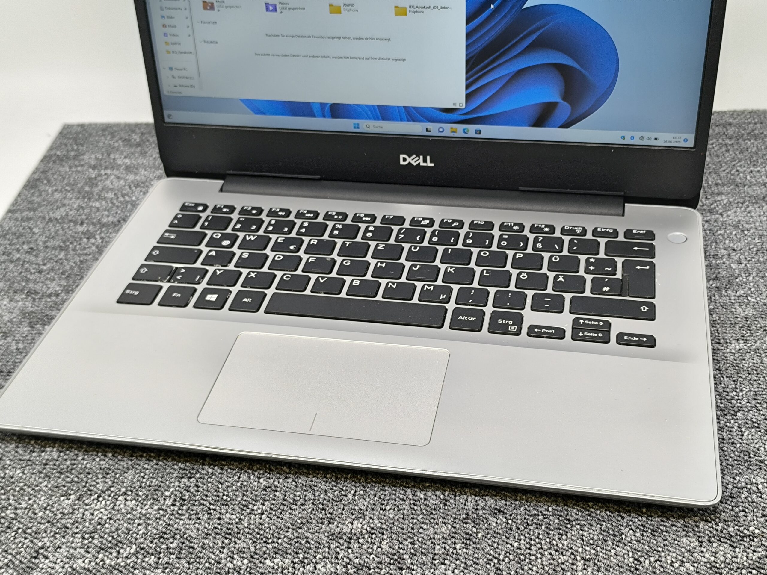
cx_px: 384
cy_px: 288
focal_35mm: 46
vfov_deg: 31.5
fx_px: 1019
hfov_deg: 41.2
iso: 250
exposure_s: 1/100
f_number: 1.65
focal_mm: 6.14
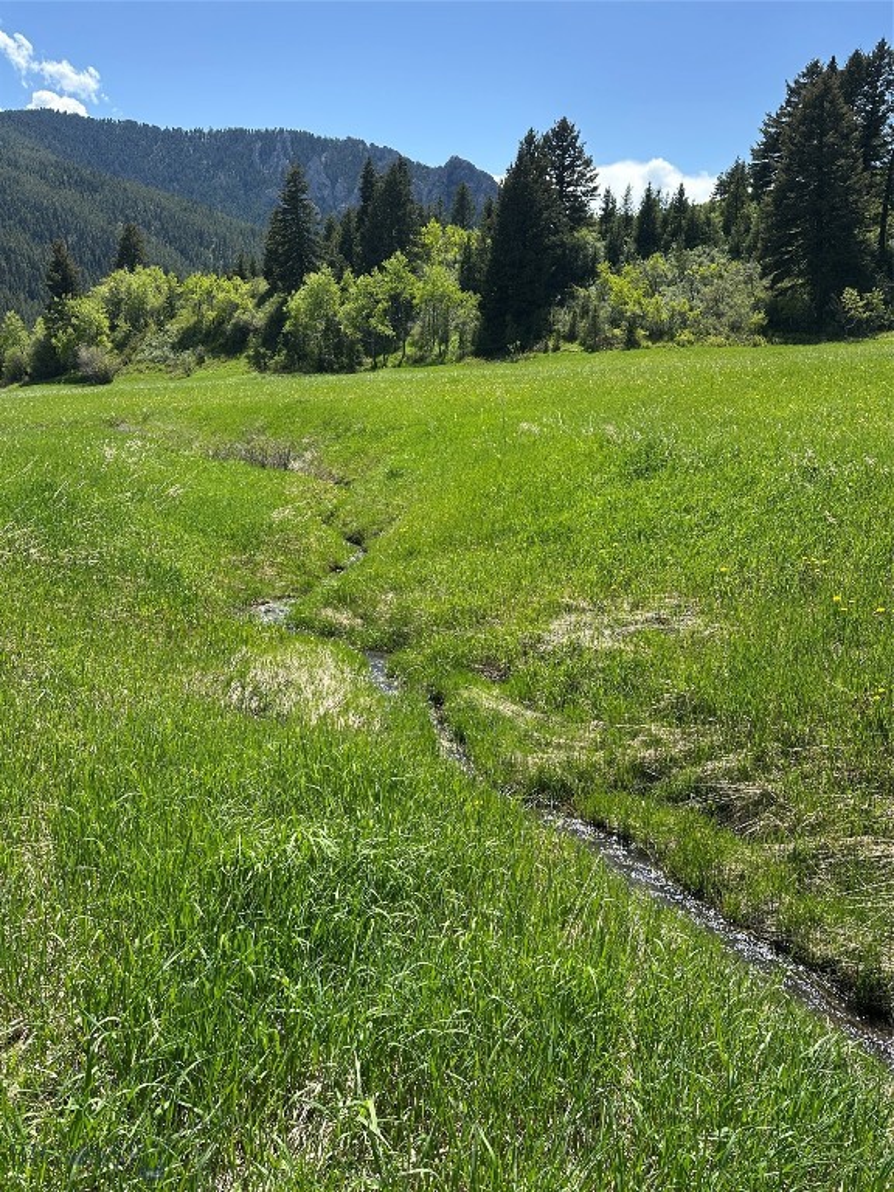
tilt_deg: -16.4
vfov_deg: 71.6
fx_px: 826
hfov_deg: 56.8
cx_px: 447
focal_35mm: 24
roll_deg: -2.7
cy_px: 596
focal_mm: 6.86
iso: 80
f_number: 1.78
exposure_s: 1/2353
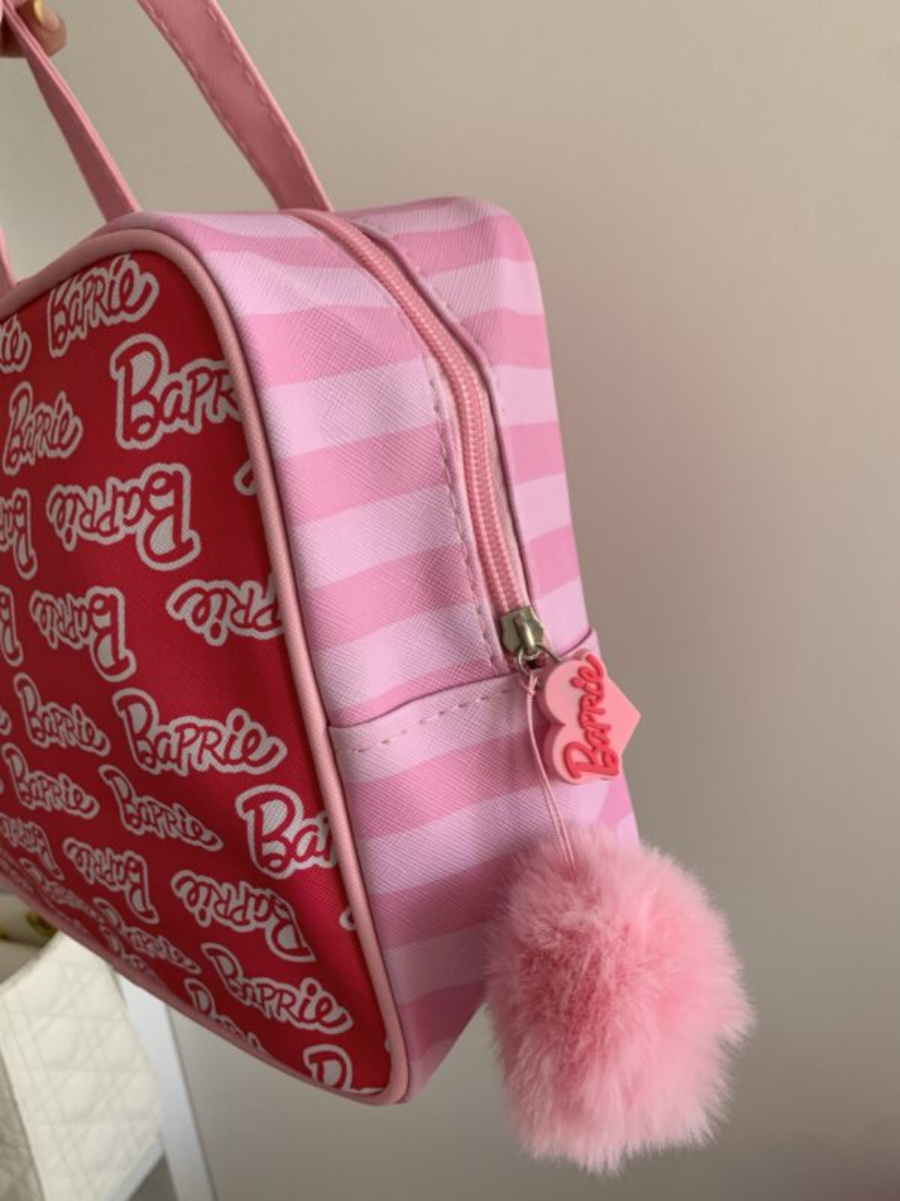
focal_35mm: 26
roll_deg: +8.7
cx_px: 450
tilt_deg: -15.1
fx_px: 901
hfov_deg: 53.1
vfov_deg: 67.3
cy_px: 600
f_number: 1.8
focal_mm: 4.25
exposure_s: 1/121
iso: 80
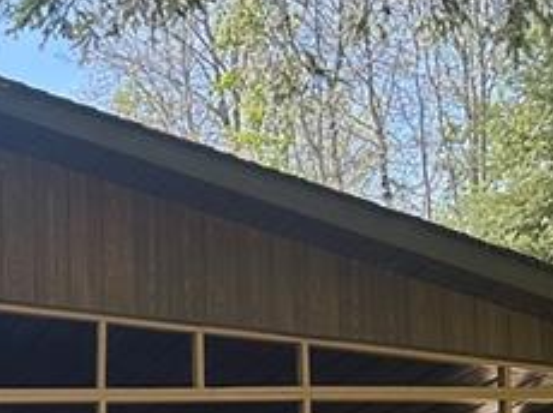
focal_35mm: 107
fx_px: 1708
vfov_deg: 13.1
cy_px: 603
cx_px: -315
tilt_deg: +7.0
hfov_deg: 16.5
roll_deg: -0.7
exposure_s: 1/910
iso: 80
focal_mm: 6.86
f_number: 1.78
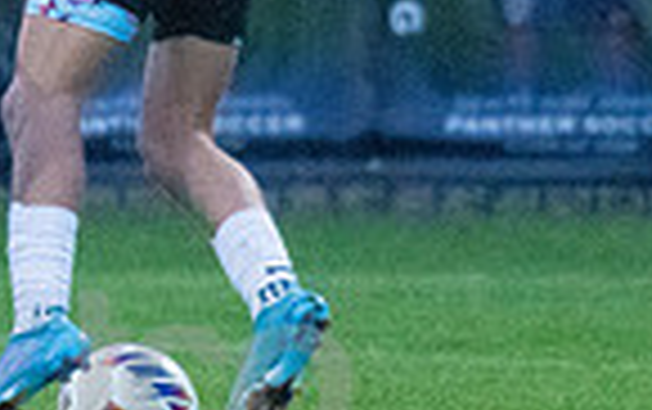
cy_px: -180
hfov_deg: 0.8
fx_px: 44439
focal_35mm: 2498
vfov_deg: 0.5
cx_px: -423
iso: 6400
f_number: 5.6
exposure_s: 1/2000
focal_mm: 410
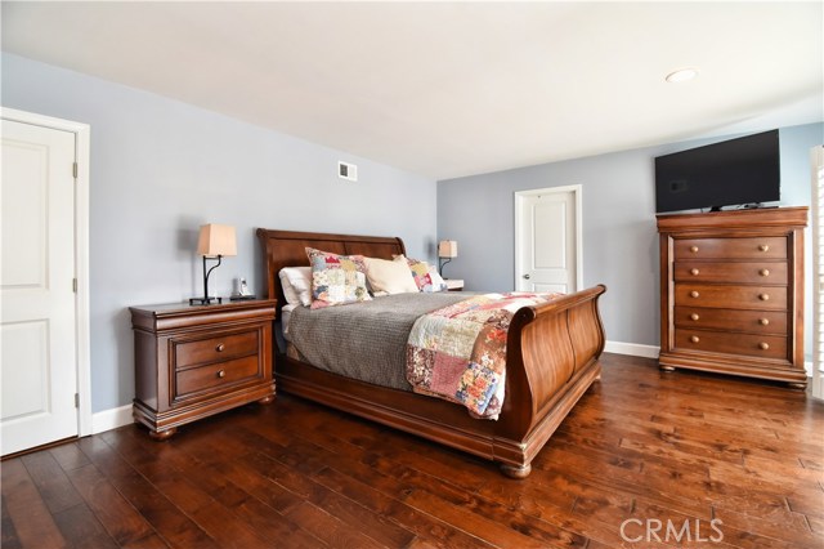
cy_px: 274
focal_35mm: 15
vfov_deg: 77.3
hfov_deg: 100.4
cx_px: 412
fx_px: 343
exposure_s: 1/30
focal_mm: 10
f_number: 8
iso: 1000
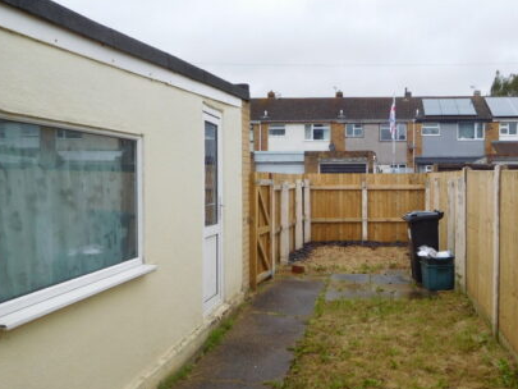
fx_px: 554
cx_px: 371
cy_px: 193
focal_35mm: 37
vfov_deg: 38.7
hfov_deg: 48.7
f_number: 3.4
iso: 125
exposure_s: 1/500
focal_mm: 4.5
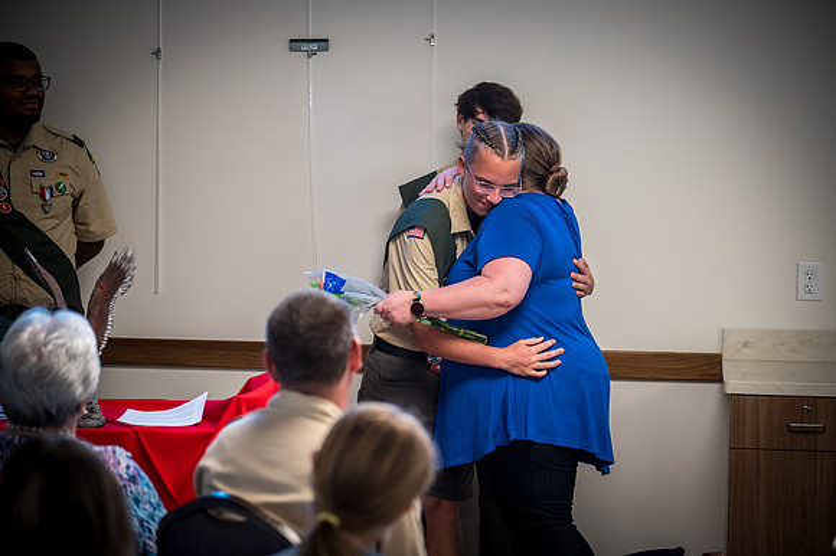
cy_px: 278
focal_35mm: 112
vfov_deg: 12.2
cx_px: 418
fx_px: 2599
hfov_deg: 18.3
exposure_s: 1/125
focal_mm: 112
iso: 2500
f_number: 4
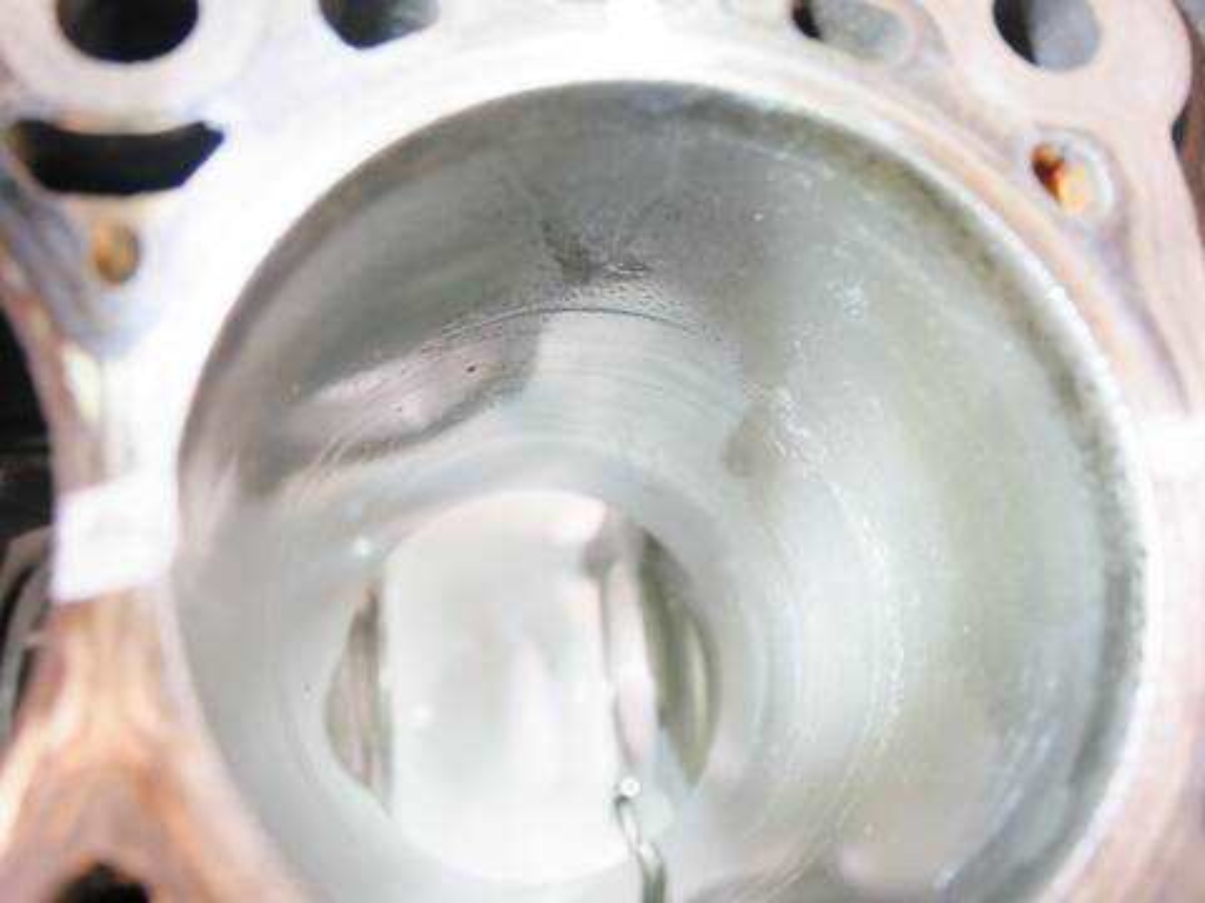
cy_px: 452
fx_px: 1044
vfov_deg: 46.8
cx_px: 602
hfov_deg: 60.0
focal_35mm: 30
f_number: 3.7
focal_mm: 15
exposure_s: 1/60
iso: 800
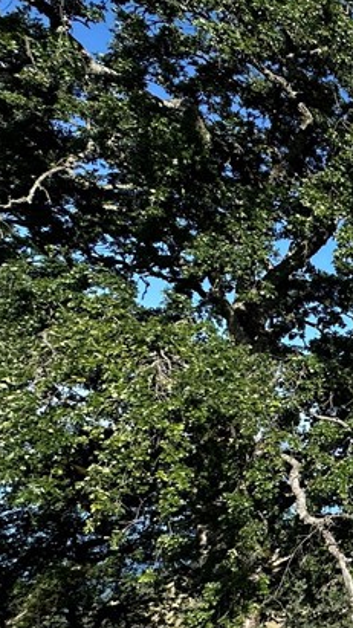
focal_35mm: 38
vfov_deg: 51.7
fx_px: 633
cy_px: 426
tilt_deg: +3.2
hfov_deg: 18.3
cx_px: 729
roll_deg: -2.3
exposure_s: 1/1770
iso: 50
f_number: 2.2
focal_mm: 2.22
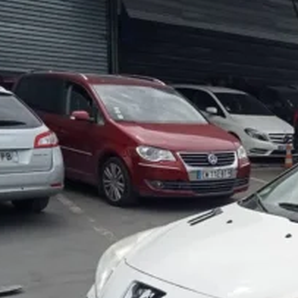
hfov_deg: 21.5
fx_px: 711
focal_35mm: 73
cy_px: 269
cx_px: 380
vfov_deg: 23.1
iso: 104
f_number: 2.2
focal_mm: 3.46
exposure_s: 1/1340
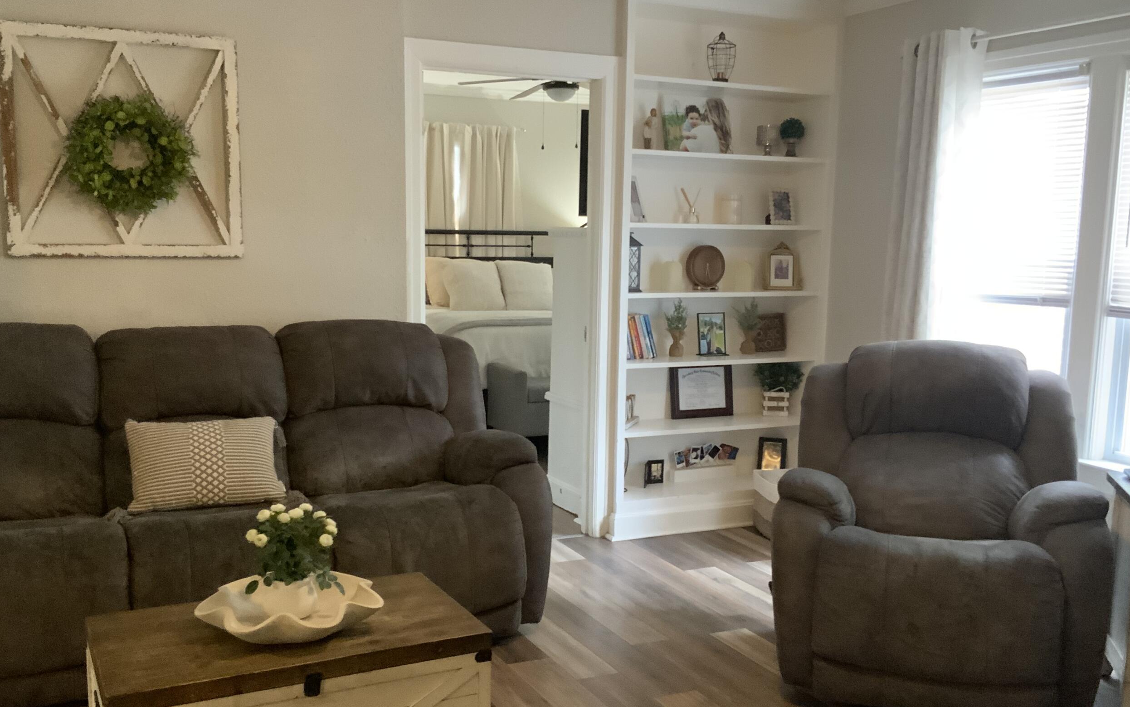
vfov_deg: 34.4
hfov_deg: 52.7
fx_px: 1140
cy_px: 391
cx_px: 557
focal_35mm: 37
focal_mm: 3
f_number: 1.8
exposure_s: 1/40
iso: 250
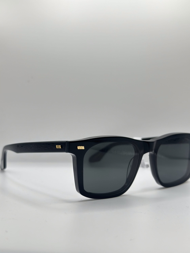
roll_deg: -0.1
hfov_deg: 30.3
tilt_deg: -27.4
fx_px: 351
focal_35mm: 48
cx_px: 95
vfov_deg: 39.7
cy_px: 126
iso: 80
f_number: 1.78
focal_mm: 6.86
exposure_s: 1/571
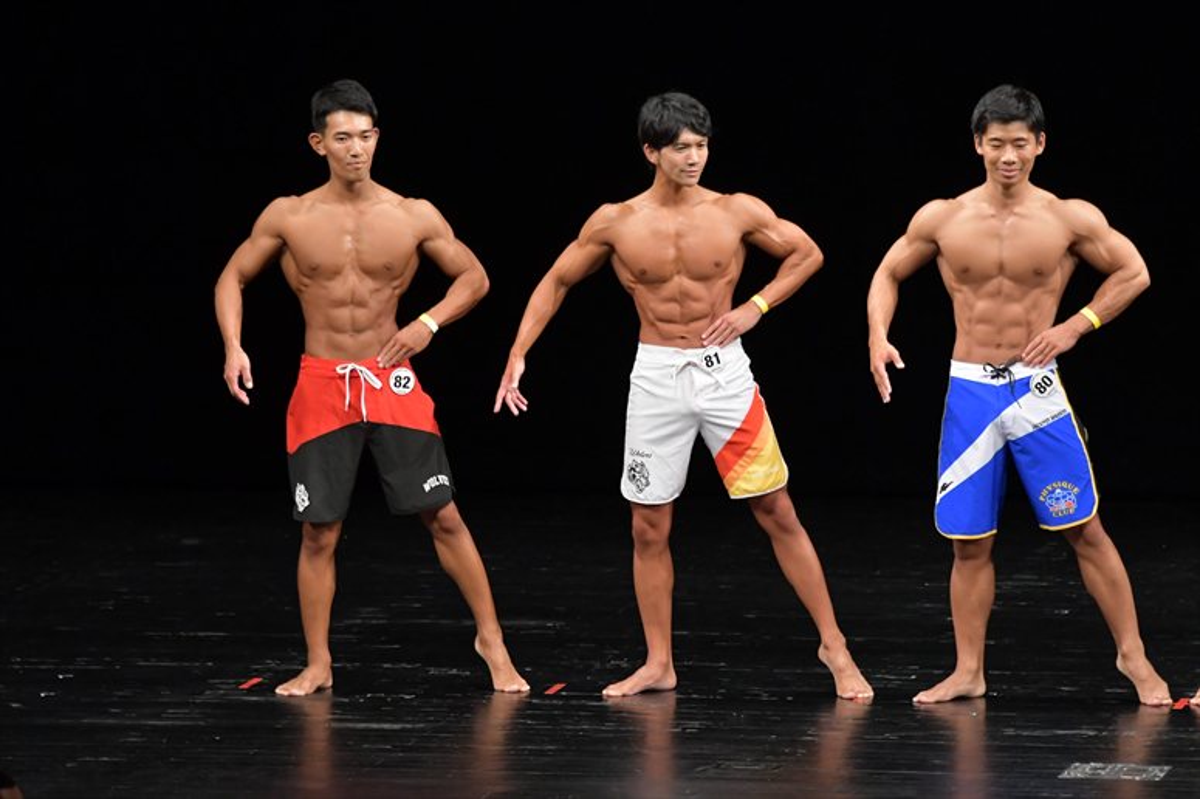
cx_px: 600
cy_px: 400
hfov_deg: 8.1
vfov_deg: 5.4
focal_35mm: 255
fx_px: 8496
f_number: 5.6
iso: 3200
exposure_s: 1/400
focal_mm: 170
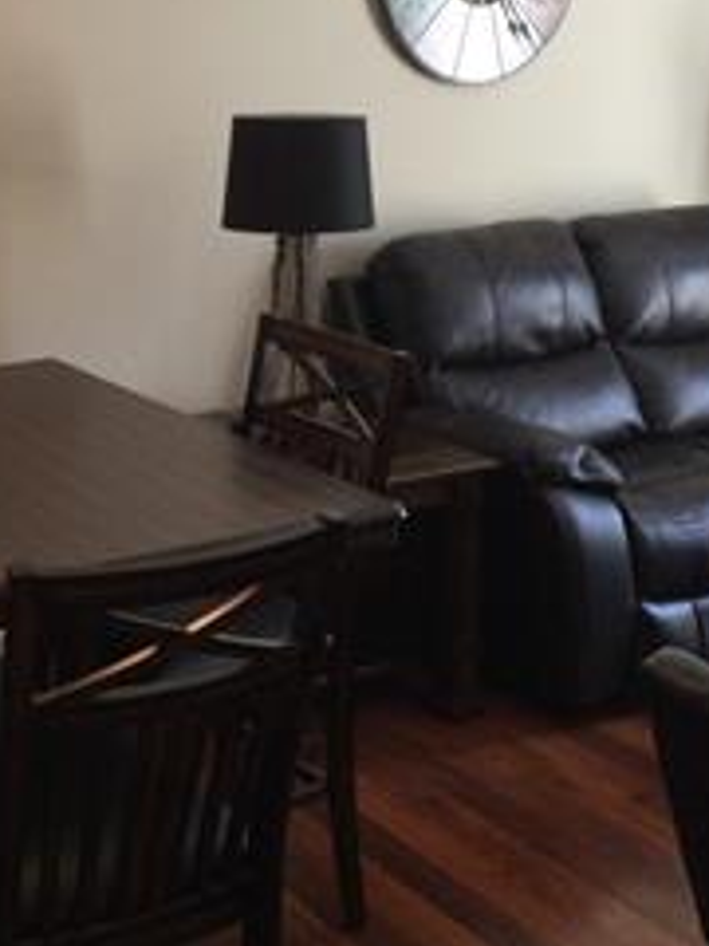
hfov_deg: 23.3
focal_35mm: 62
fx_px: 1693
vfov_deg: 31.1
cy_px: 351
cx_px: 154
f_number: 2.4
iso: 64
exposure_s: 1/30
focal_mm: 3.3
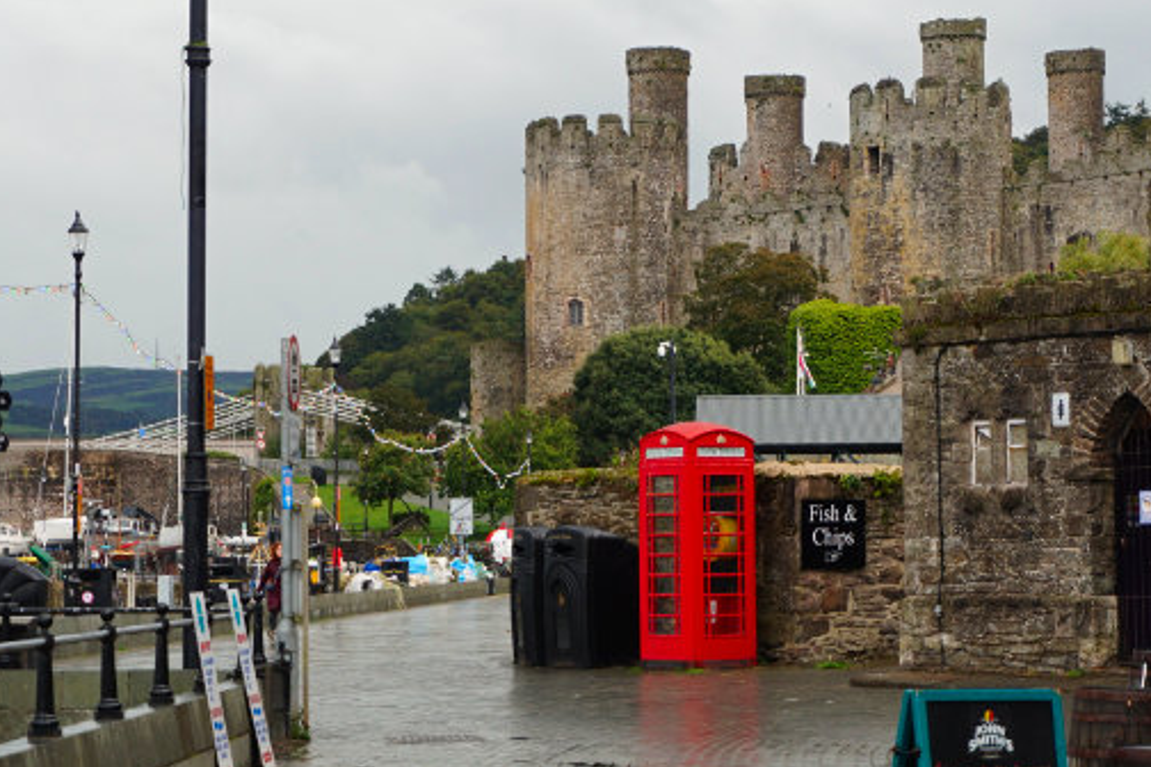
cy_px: 252
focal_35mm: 119
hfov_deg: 17.2
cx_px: 685
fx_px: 3804
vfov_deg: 11.5
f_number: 5.6
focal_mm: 50
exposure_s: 1/80
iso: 160
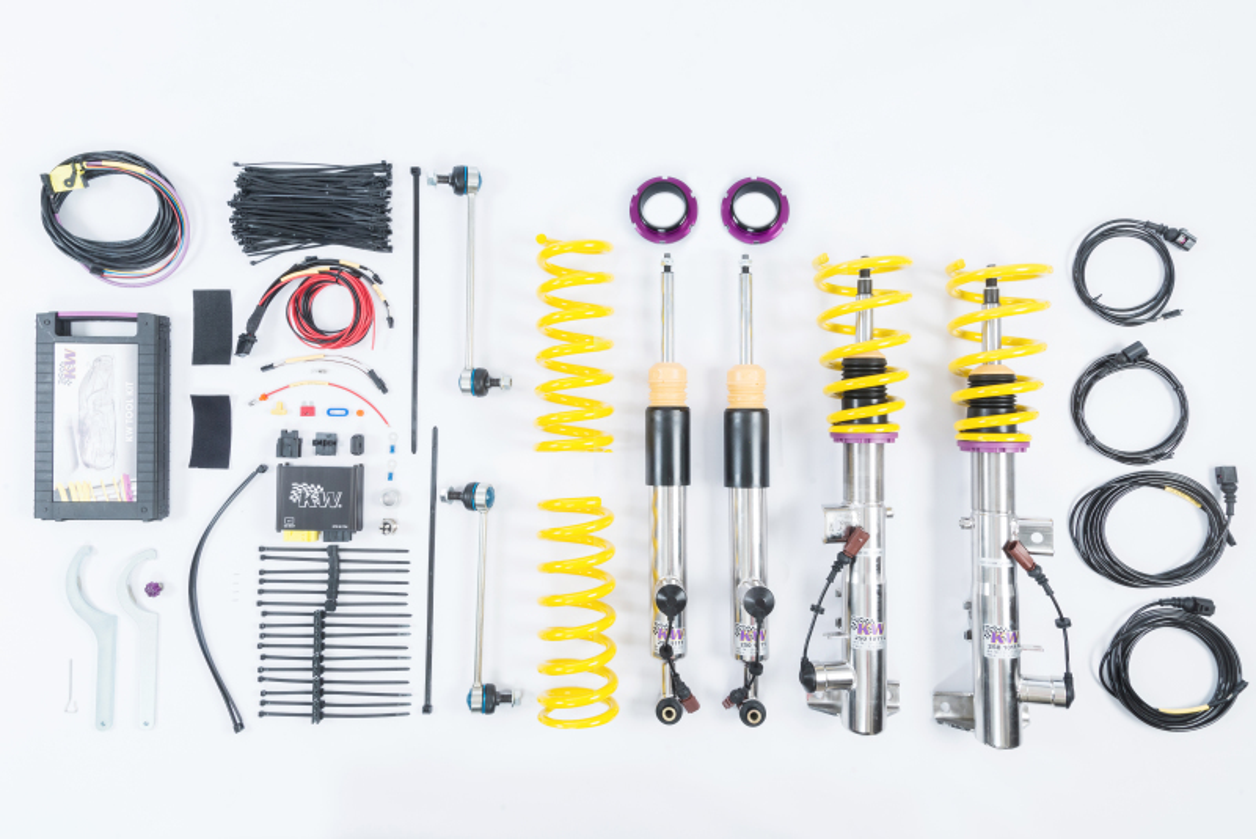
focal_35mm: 24
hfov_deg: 73.7
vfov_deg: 53.2
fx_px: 838
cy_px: 420
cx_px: 628
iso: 400
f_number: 14
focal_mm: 24
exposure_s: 1/100
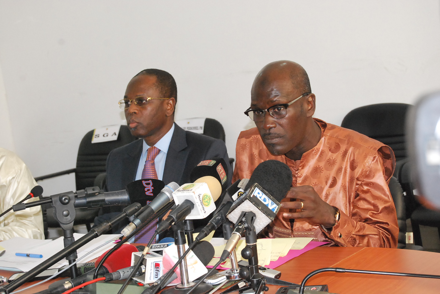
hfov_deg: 24.6
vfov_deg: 16.6
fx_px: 1010
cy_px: 147
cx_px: 220
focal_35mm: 82
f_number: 5.6
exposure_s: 1/60
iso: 1600
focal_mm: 55
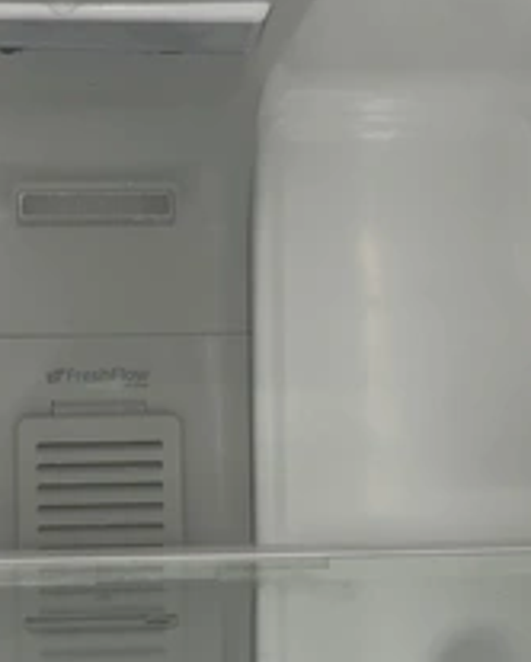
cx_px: 138
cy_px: 365
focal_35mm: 49
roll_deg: +1.2
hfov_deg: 30.4
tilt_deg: -0.5
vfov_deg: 38.0
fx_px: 961
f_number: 1.6
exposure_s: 1/60
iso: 400
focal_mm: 5.1
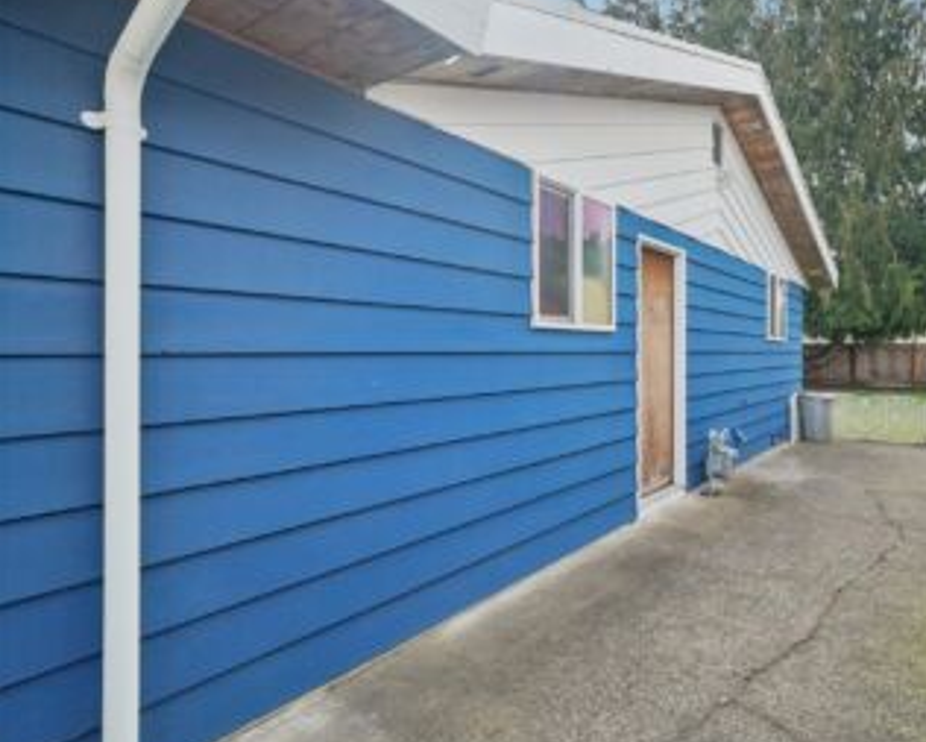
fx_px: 521
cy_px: 374
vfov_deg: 70.9
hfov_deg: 81.6
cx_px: 583
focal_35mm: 19
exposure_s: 1/500
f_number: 8
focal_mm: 16
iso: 1600
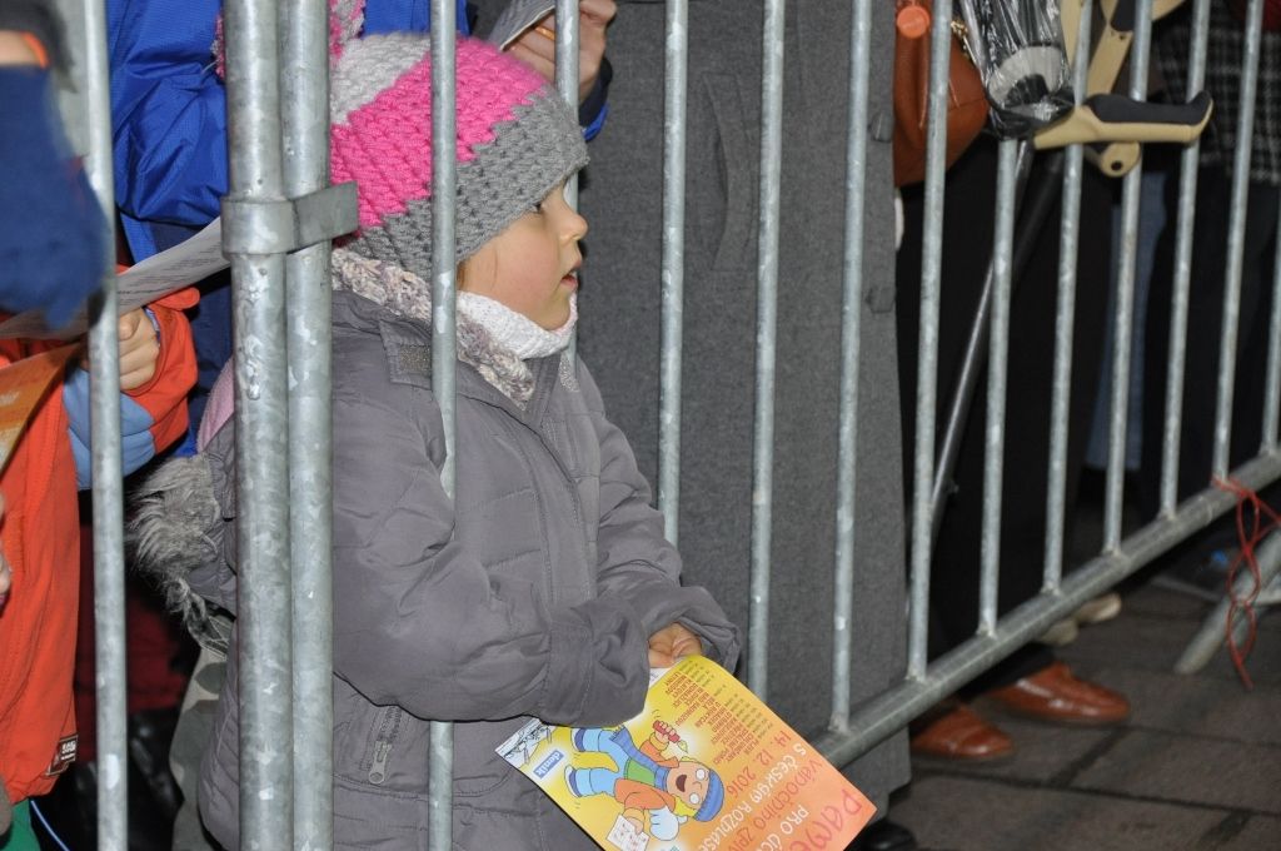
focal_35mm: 112
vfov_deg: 12.1
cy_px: 426
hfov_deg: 18.2
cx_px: 640
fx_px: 3998
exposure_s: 1/60
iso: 800
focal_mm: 75
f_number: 5
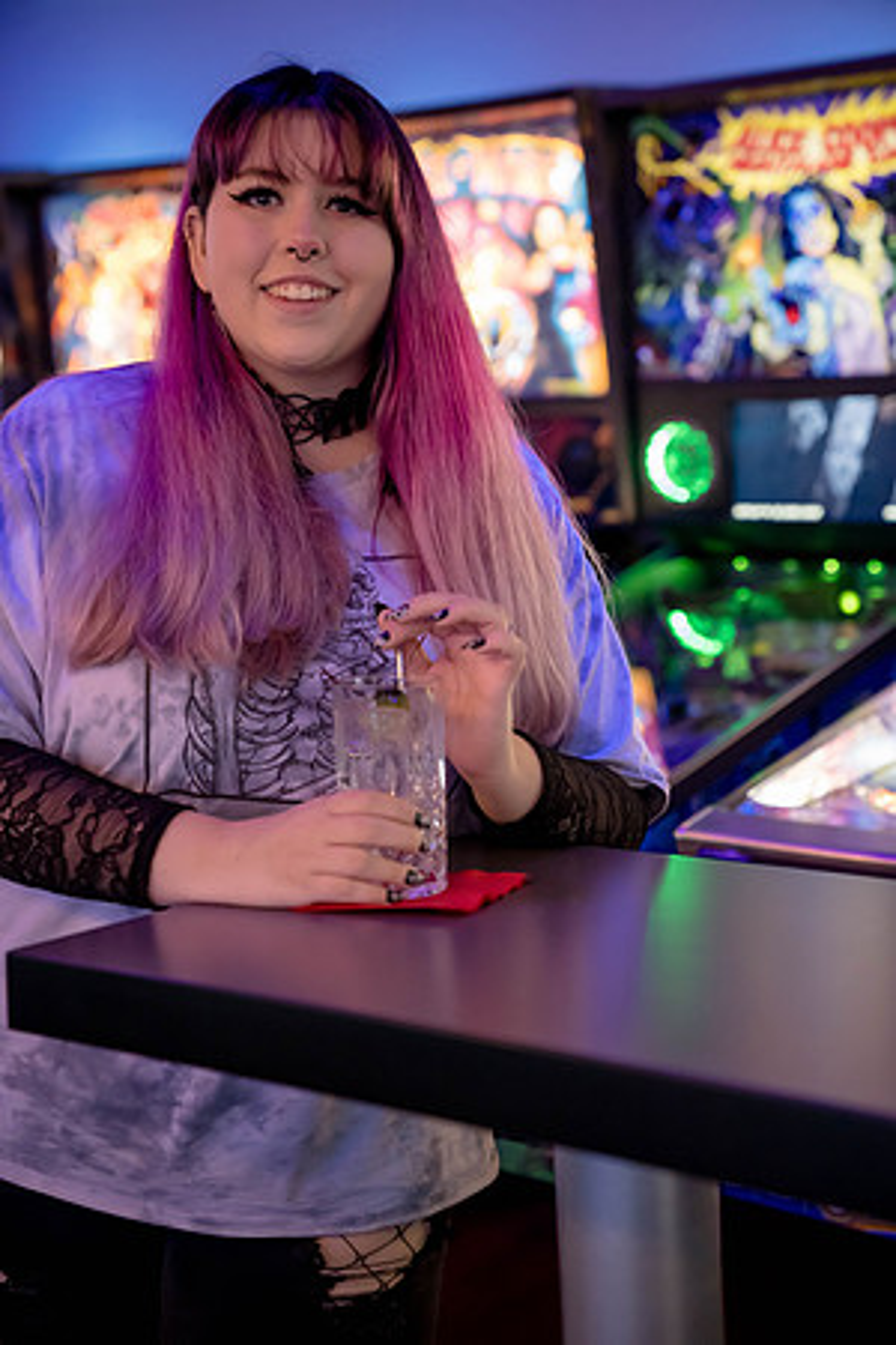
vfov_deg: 33.4
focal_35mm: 60
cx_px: 448
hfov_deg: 22.6
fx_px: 2240
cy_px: 672
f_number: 2.8
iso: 5000
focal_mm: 60
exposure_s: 1/160
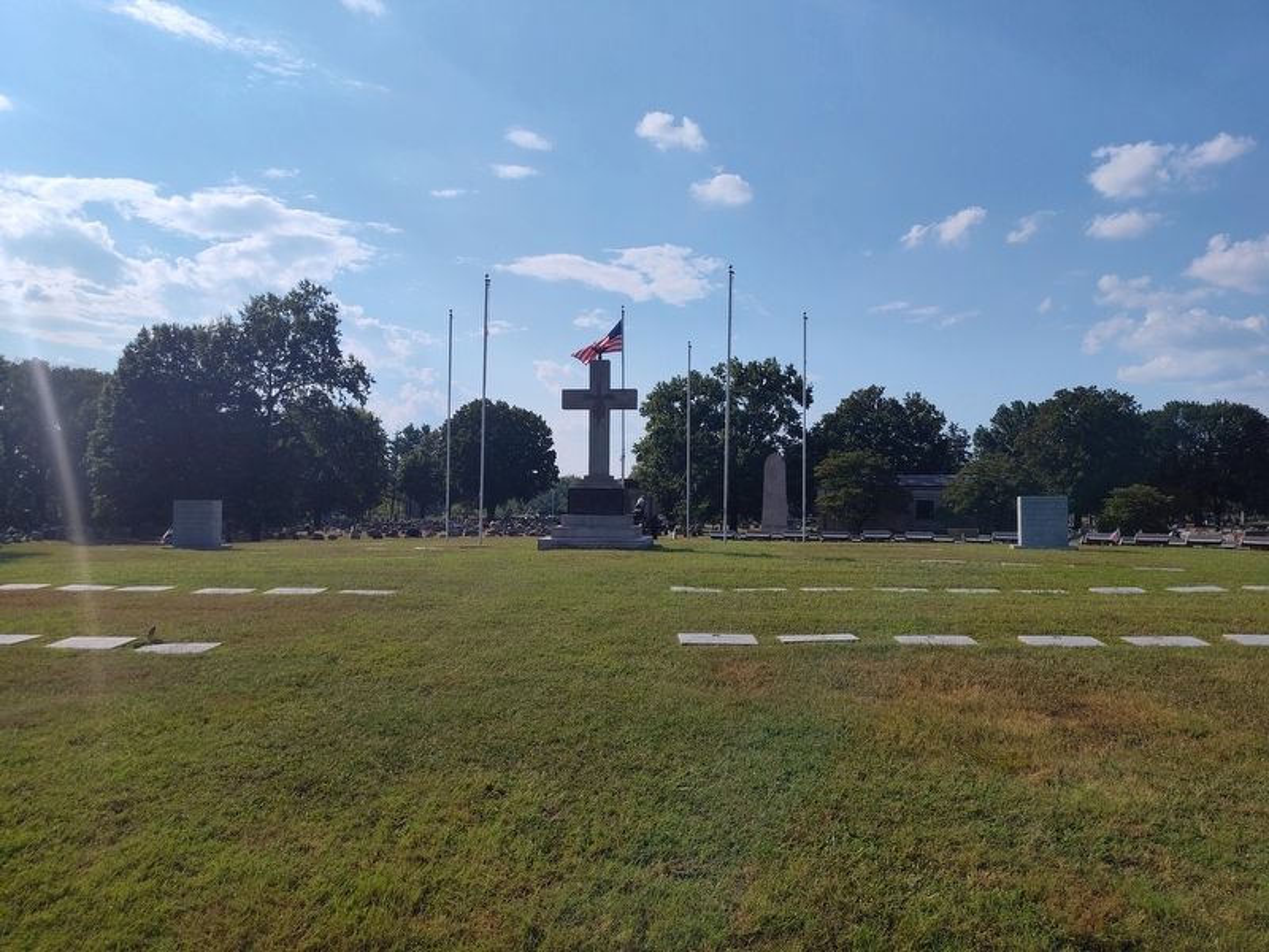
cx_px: 634
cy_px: 476
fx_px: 843
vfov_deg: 58.9
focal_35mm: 23
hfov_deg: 73.9
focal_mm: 5.56
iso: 100
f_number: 1.8
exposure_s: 1/4059
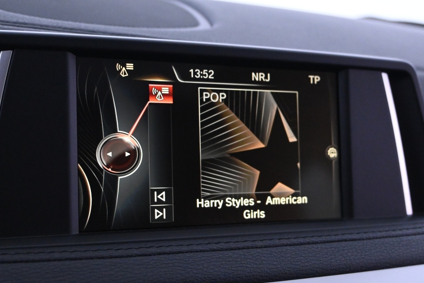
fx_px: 664
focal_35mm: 56
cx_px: 242
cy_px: 155
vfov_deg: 24.0
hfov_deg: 35.4
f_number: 4.5
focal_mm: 27.5
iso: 4000
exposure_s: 1/40
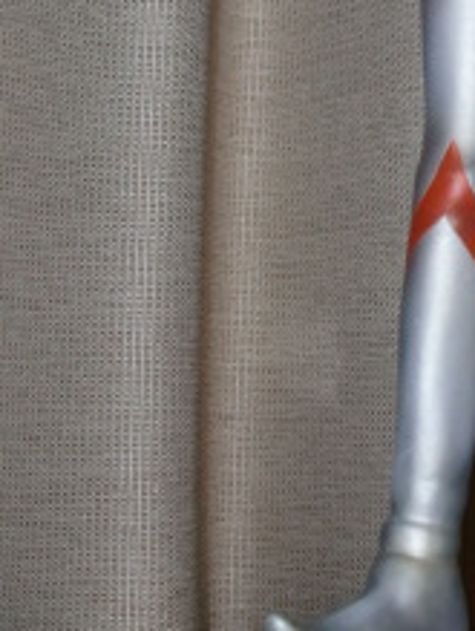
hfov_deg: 13.7
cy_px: -98
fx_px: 1915
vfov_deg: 17.9
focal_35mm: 105
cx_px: 599
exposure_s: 1/30
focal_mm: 6.3
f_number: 2.8
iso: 125
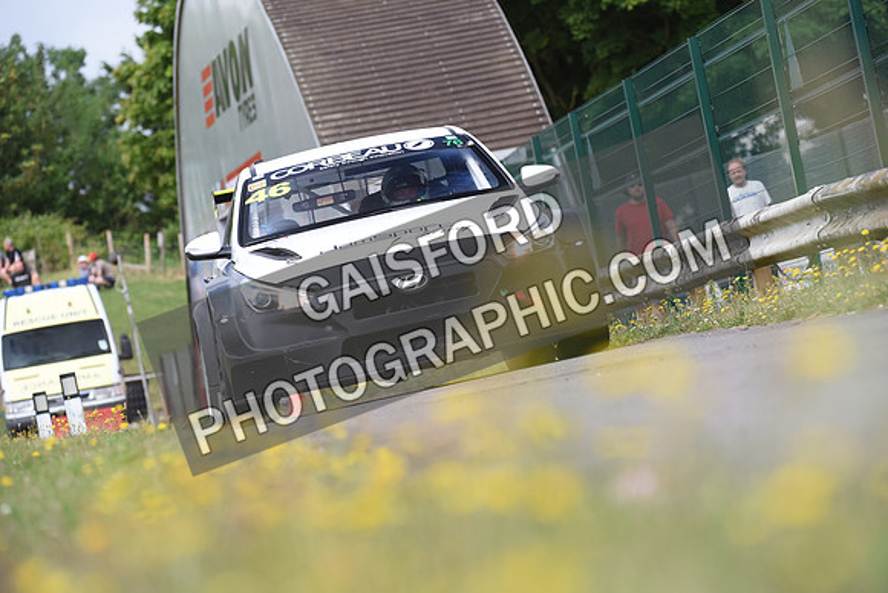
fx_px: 4934
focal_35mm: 200
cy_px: 296
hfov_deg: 10.3
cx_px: 444
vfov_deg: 6.9
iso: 1250
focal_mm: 200
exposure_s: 1/1000
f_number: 5.6
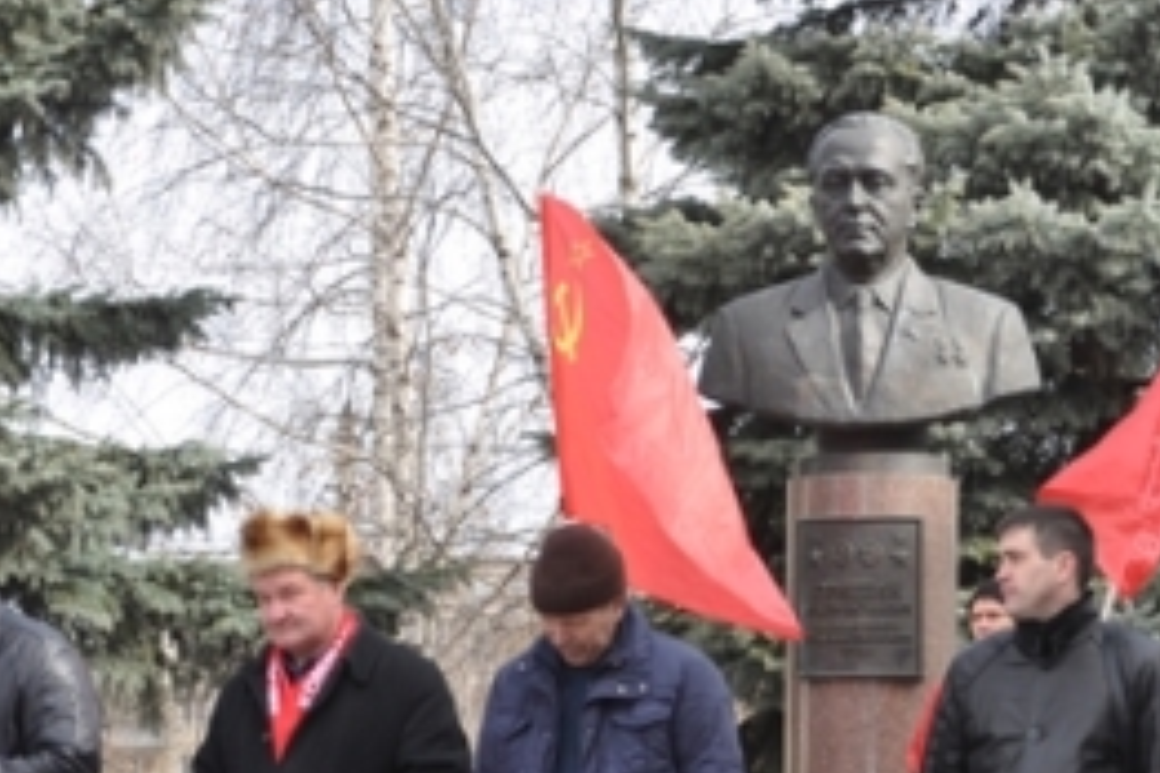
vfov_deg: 10.5
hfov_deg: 15.7
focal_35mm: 130
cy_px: 611
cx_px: 893
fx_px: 4187
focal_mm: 45
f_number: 7.1
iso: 200
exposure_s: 1/200
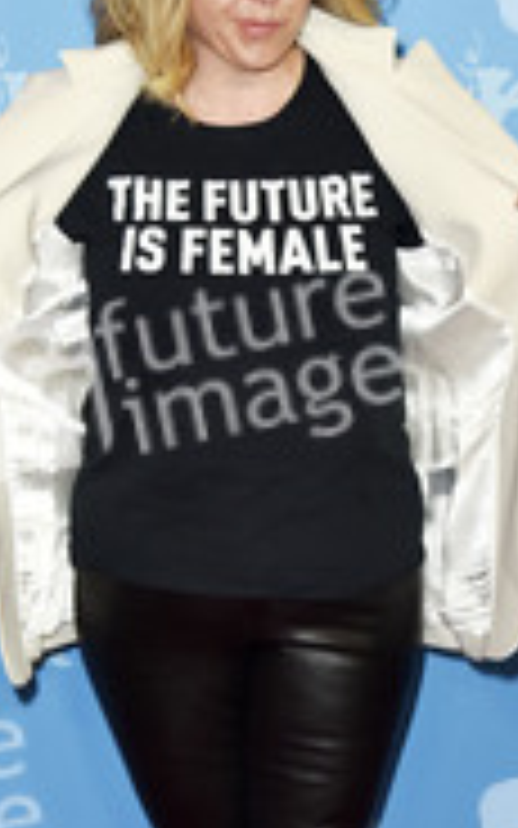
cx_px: 302
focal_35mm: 106
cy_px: 603
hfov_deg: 12.3
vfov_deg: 19.5
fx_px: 2394
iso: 800
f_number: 5.6
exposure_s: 1/125
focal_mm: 48
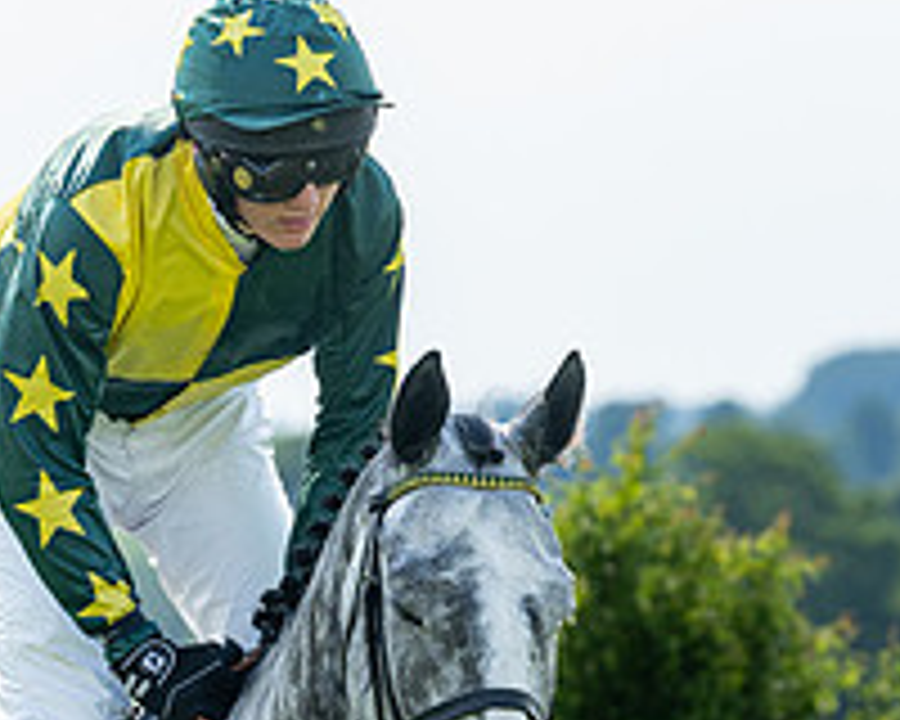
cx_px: 463
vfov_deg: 2.4
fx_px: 17234
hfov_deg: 3.0
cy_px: 606
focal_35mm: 647
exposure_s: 1/1000
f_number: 5
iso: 200
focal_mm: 155
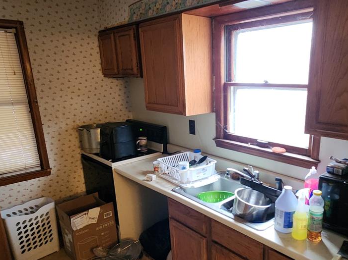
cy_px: 151
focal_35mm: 19
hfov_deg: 83.0
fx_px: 191
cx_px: 219
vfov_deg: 68.2
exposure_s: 1/30
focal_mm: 2.2
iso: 500
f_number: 2.2
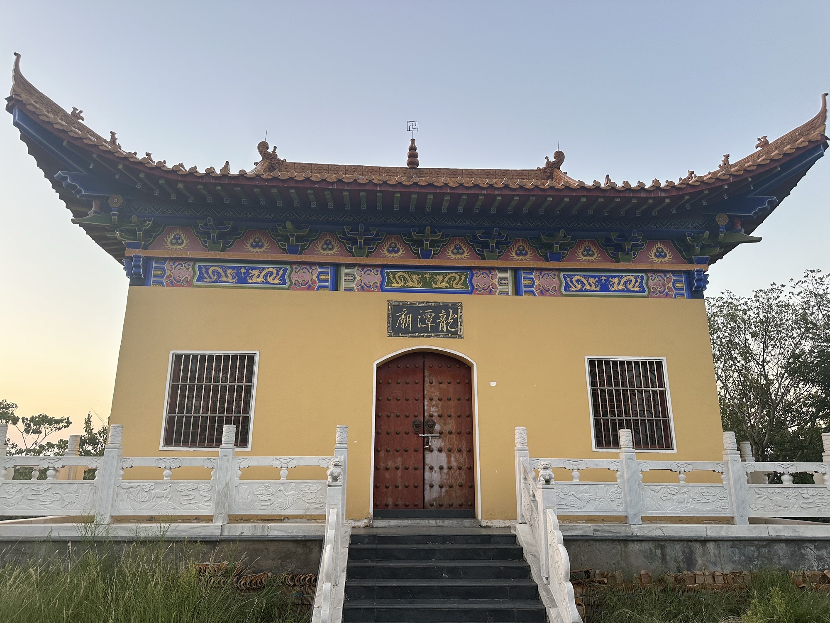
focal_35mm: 24
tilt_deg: +16.5
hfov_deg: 71.6
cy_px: 312
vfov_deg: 56.8
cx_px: 415
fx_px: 575
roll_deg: -1.4
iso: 125
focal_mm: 6.86
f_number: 1.78
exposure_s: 1/121
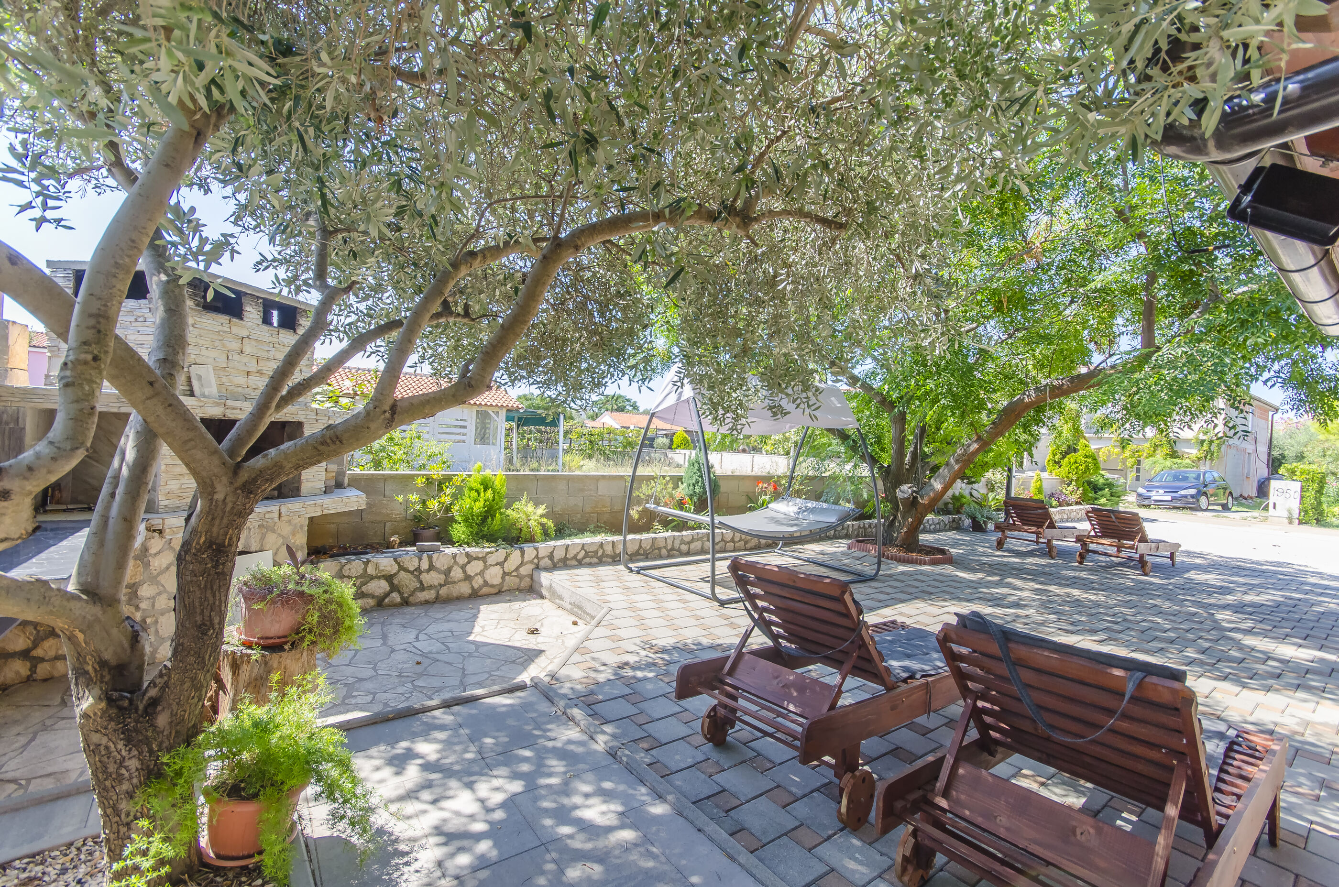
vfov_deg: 77.1
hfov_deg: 100.5
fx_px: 557
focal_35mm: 15
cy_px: 444
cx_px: 670
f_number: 7.1
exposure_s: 1/200
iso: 200
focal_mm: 10
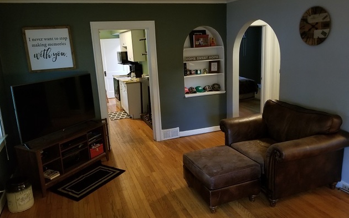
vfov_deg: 44.5
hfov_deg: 66.5
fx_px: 266
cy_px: 103
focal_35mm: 28
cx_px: 176
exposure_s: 1/10
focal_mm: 4.3
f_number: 1.7
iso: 320
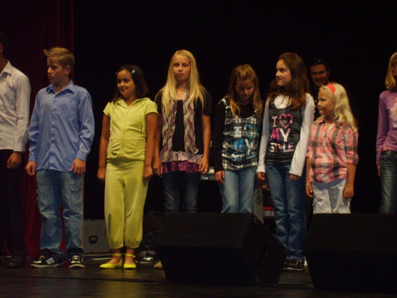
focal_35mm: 105
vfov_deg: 14.1
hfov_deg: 18.7
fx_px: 1204
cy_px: 149
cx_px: 198
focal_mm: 17.4
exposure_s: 1/60
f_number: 4.9
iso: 253
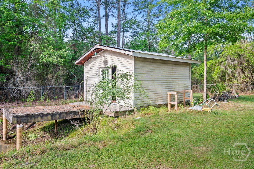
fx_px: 169
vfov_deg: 53.1
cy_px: 84
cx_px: 127
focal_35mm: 24
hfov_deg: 73.7
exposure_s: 1/80
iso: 250
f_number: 7.1
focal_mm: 16
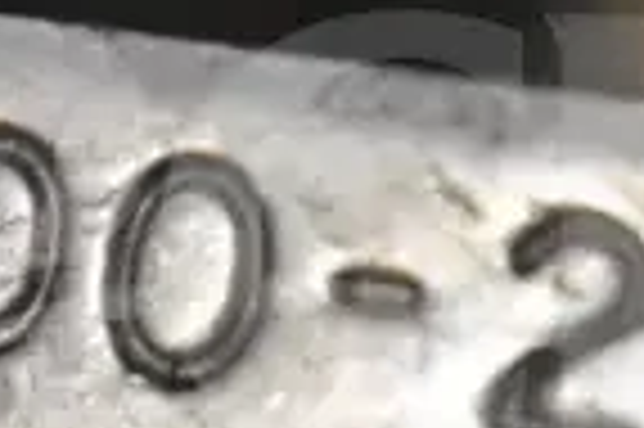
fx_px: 6292
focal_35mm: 352
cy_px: 372
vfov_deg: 3.9
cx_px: 266
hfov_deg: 5.9
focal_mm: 55
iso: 16000
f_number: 5.6
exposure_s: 1/100
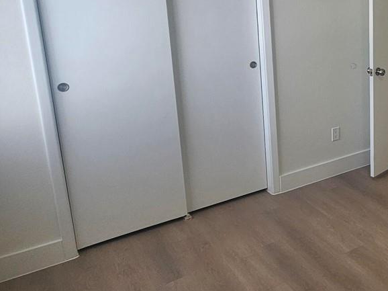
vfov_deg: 38.9
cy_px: 86
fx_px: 403
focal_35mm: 36
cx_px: 440
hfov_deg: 40.1
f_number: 2.2
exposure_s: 1/120
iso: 80
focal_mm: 2.2
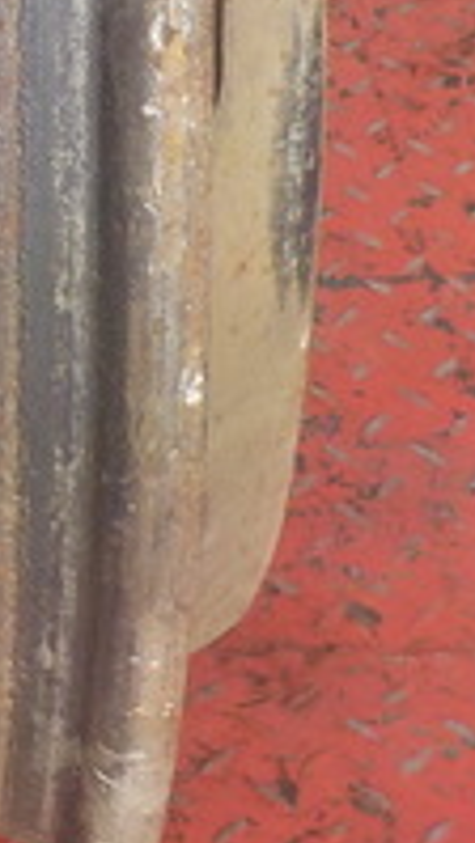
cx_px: -263
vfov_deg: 19.7
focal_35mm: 105
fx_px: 2350
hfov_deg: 11.0
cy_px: -25
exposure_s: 1/80
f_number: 3.3
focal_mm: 4.1
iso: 125
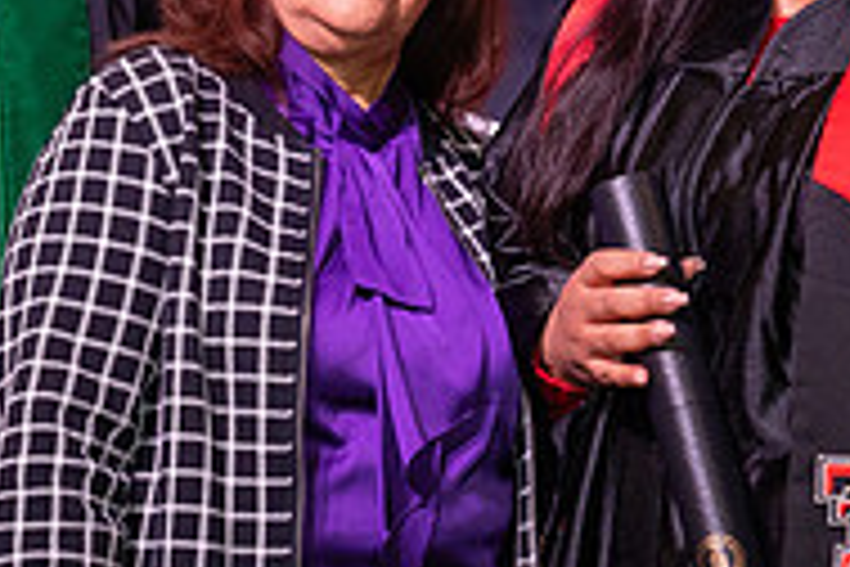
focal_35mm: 210
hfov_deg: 9.8
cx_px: 483
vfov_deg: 6.5
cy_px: 21
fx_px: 4958
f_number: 5.6
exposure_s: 1/160
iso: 1250
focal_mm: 54
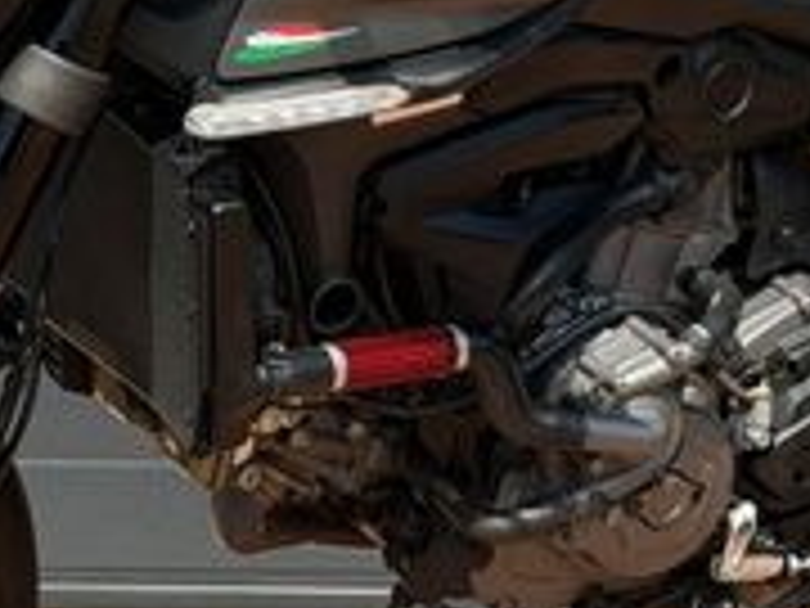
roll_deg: -0.1
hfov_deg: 11.6
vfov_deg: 8.7
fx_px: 4001
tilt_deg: -5.0
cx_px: 495
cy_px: 243
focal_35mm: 171
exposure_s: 1/3378
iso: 100
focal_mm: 6.76
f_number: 1.78
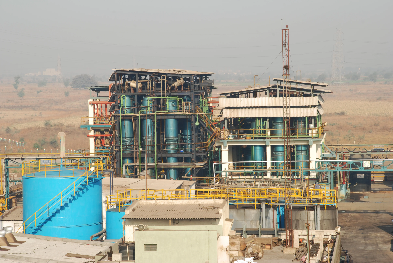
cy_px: 132
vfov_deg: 10.2
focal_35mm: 135
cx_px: 196
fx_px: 1476
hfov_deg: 15.2
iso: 100
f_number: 14
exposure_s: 1/40
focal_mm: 90
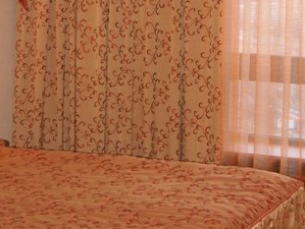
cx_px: 198
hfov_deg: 18.9
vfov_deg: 14.2
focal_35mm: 104
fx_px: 916
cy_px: 51
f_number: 5.6
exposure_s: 1/60
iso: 400
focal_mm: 35
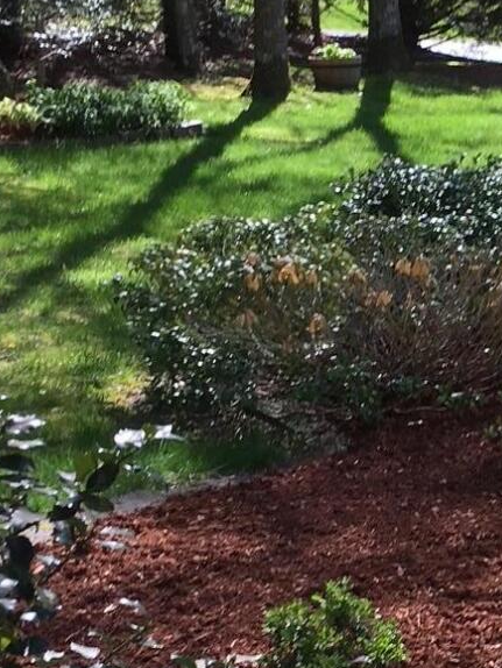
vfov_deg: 19.3
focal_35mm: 101
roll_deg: -1.4
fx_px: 1951
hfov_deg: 14.0
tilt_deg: -16.1
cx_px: 679
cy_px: 503
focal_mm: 4.15
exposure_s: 1/416
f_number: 2.2
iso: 25
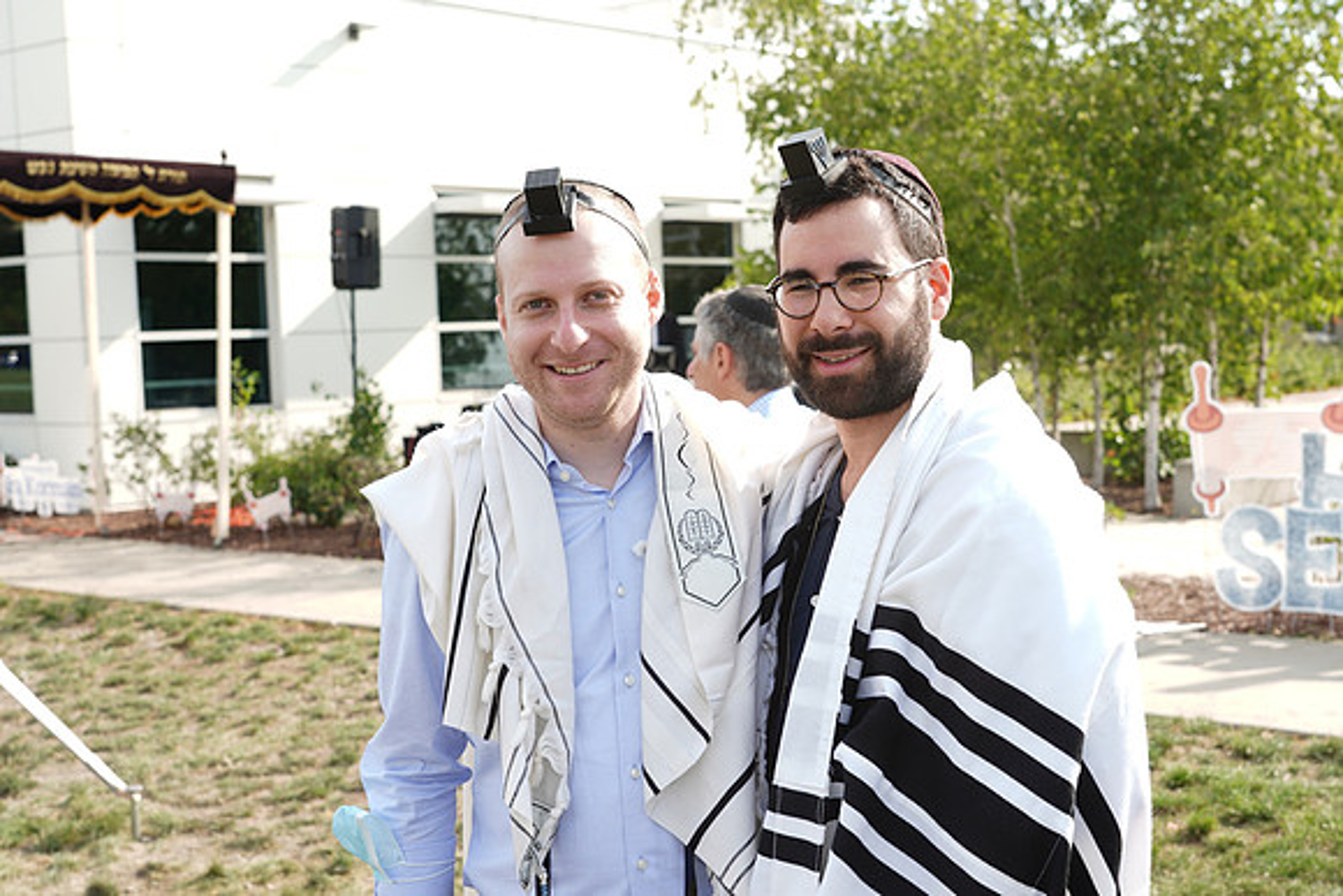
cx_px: 672
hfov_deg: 42.7
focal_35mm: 46
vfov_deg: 29.3
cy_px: 448
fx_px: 1716
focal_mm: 46
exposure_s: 1/125
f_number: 6.3
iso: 80
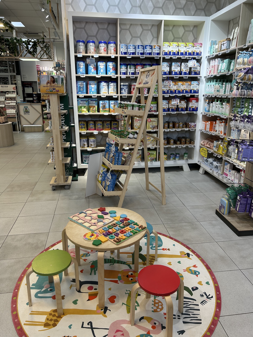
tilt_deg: -17.6
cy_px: 168
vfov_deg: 67.3
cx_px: 126
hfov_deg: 53.1
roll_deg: -0.6
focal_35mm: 26
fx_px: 253
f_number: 1.5
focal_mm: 5.7
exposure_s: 1/108
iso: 32
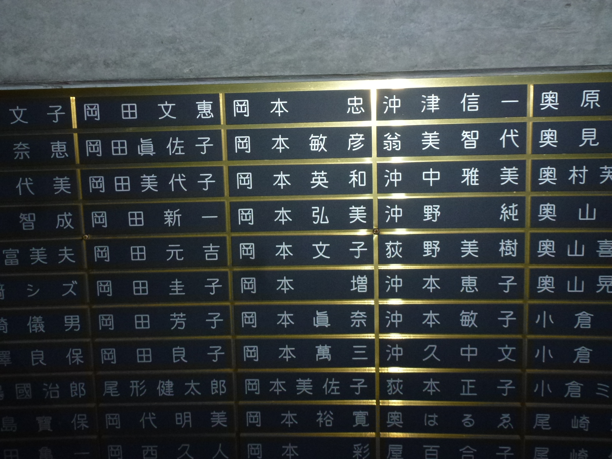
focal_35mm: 38
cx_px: 306
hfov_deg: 49.0
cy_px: 230
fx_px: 672
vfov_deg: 37.7
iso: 400
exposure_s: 1/250
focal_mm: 6.8
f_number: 3.8
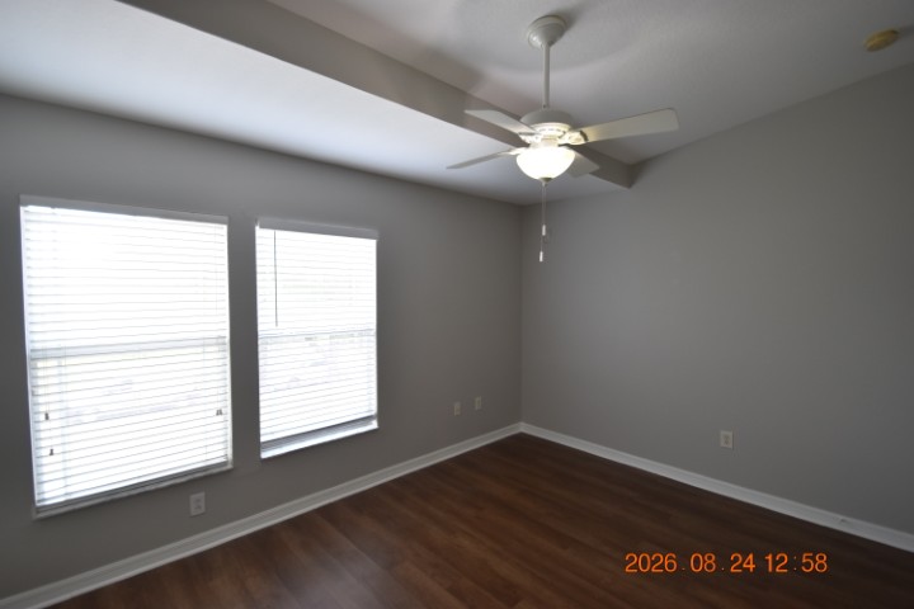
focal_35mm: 16
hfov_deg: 95.0
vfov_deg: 72.1
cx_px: 457
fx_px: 419
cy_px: 304
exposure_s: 1/60
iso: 400
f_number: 4
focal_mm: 11
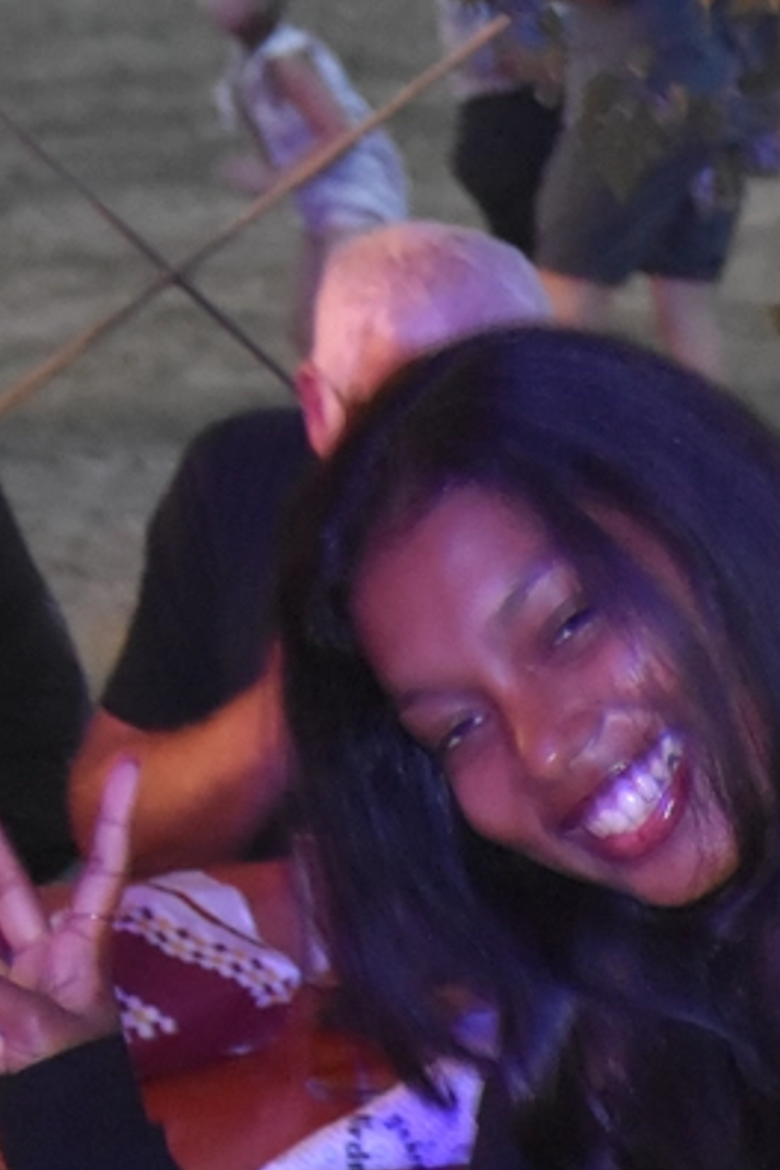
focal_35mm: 216
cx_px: 1572
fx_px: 7019
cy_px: 1016
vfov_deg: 9.5
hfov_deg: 6.2
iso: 4000
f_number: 4.5
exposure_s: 1/60
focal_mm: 38
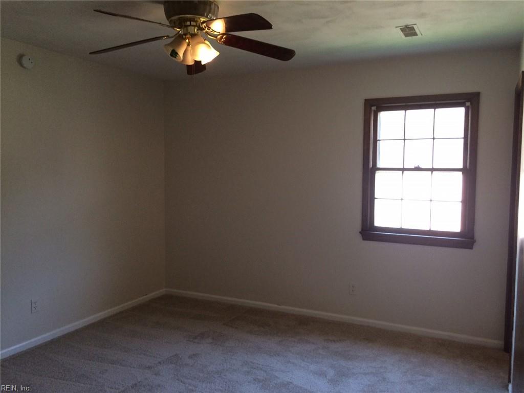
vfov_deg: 48.2
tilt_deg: -4.2
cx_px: 262
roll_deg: -0.4
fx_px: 439
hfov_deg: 61.7
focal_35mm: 29
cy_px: 196
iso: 64
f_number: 2.2
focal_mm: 4.15
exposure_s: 1/30
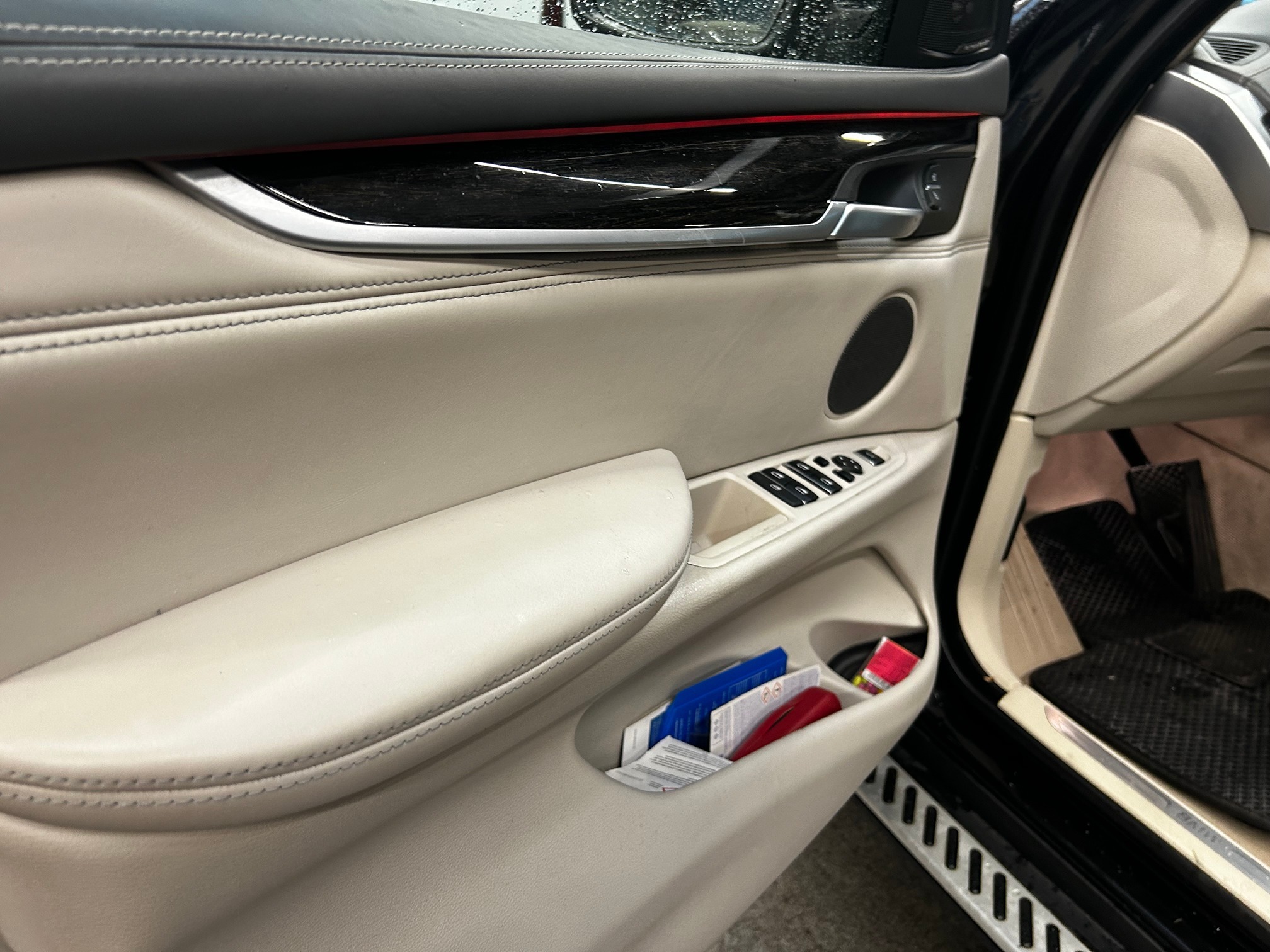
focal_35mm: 26
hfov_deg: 67.3
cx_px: 635
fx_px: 954
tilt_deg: -25.3
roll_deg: -2.7
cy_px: 476
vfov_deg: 53.1
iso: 125
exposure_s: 1/50
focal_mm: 5.7
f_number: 1.5
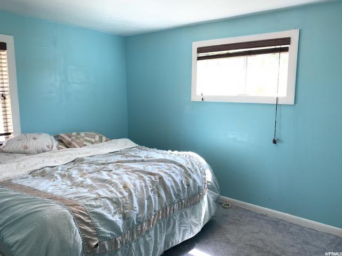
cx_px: 171
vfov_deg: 53.1
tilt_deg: -8.6
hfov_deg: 67.3
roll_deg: +0.1
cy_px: 128
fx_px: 257
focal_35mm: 26
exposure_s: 1/60
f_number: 1.8
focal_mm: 4.25
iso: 100
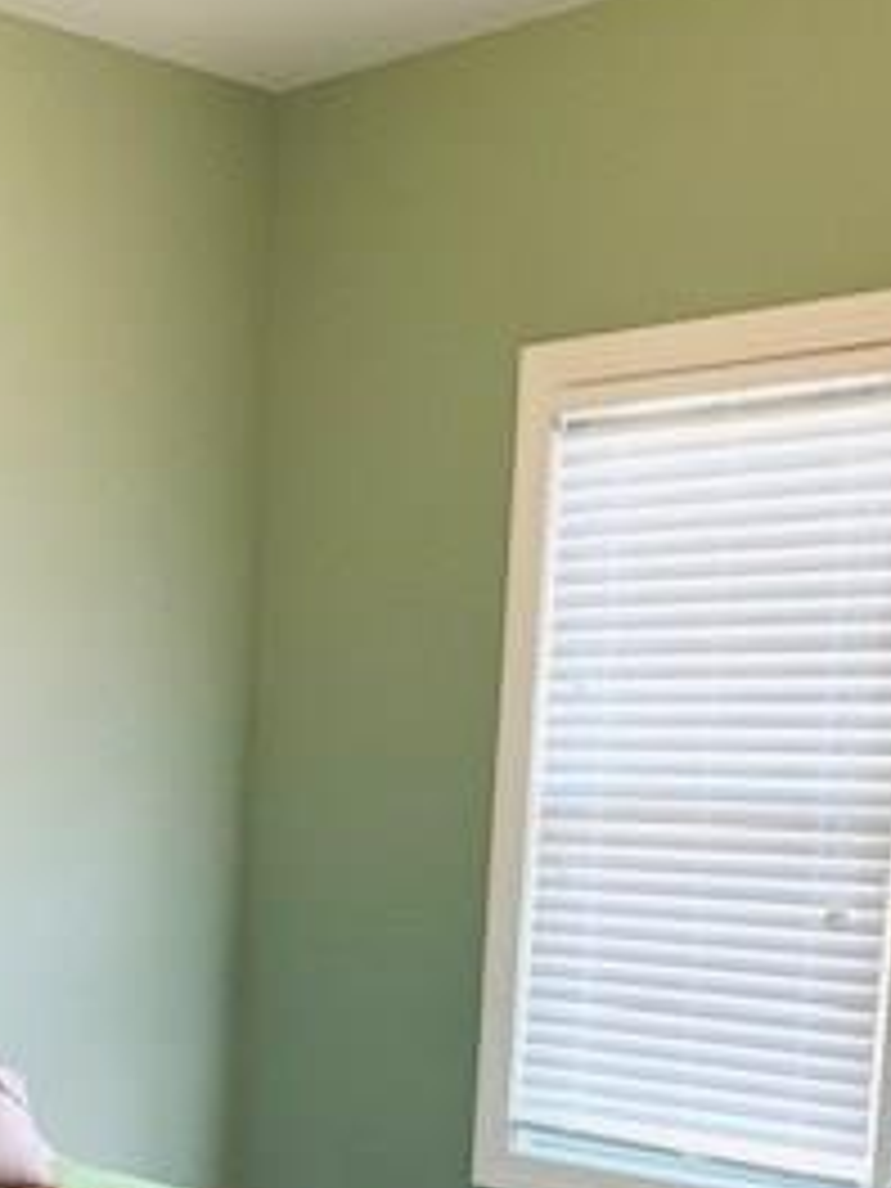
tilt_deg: -9.8
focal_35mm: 63
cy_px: 1188
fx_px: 2162
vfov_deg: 28.8
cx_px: 27
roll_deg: -0.5
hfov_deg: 22.5
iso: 500
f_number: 1.8
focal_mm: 4.25
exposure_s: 1/30
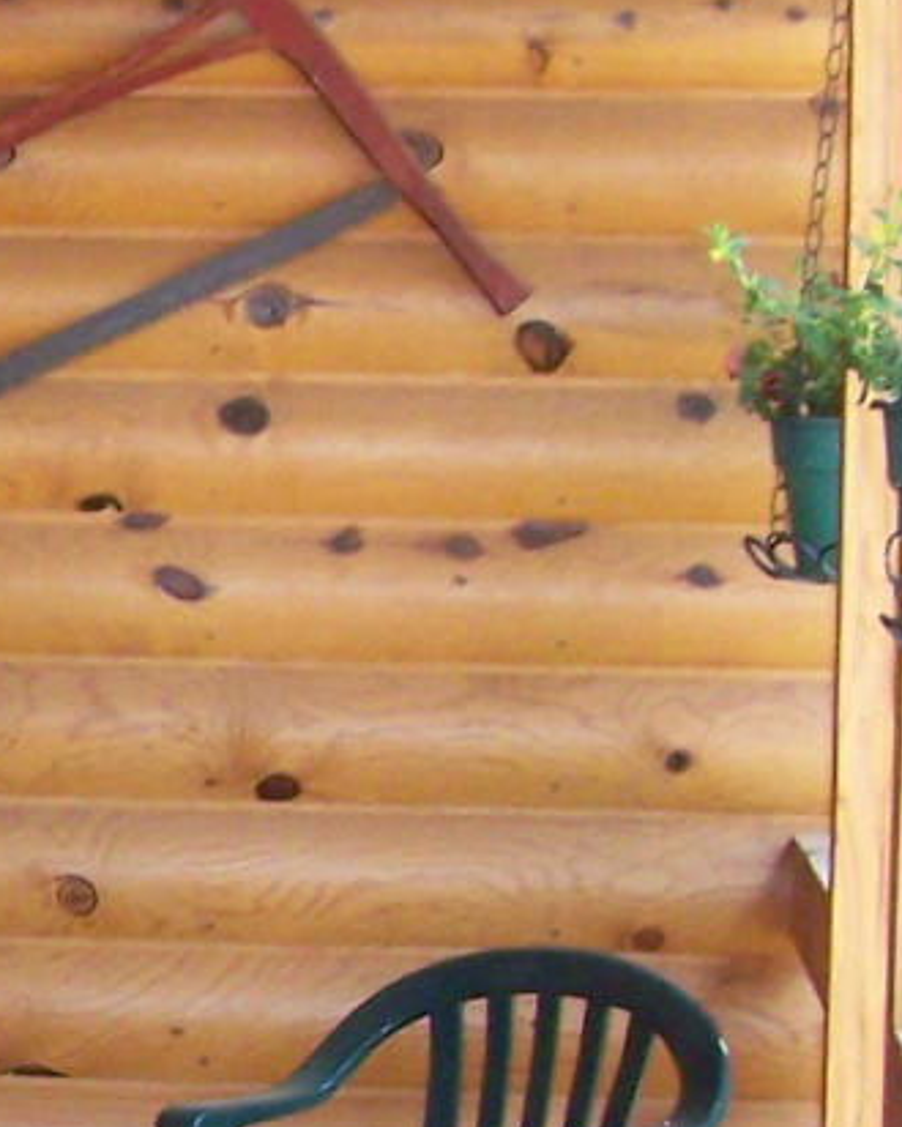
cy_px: 662
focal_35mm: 180
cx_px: -1003
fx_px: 6002
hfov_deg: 8.1
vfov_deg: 10.7
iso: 160
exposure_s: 1/60
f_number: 2.8
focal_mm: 6.3
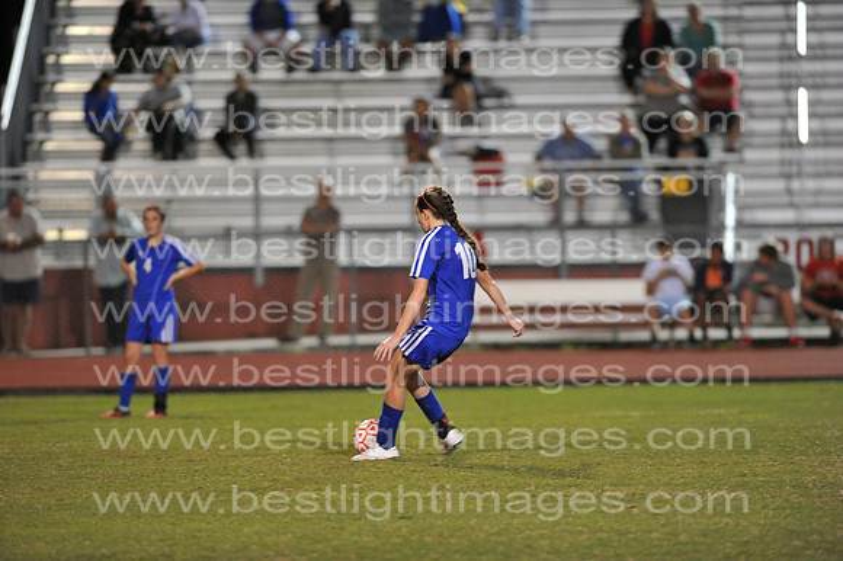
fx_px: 7021
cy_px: 280
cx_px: 422
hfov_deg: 6.9
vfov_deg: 4.6
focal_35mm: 300
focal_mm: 300
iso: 5000
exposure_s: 1/400
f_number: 3.2
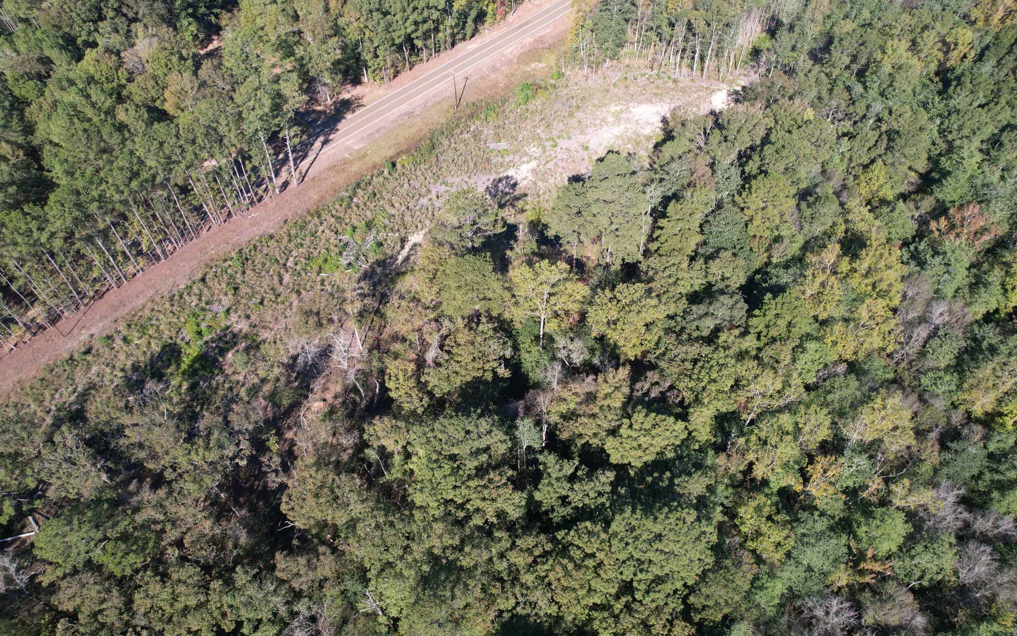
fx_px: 637
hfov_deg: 77.1
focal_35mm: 23
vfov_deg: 53.0
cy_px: 338
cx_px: 520
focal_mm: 8.38
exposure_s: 1/50
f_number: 2.8
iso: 110
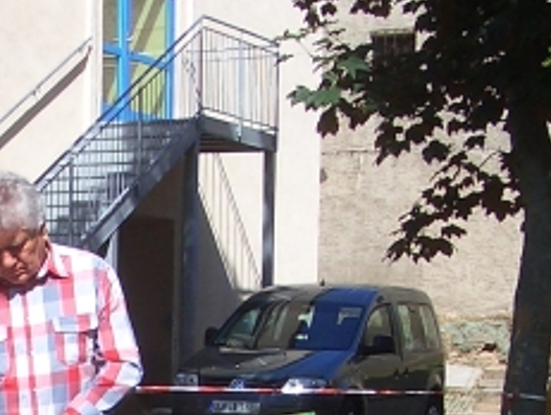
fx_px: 1929
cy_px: 637
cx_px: -100
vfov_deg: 11.7
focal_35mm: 121
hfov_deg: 15.7
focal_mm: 5.8
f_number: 4.3
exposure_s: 1/500
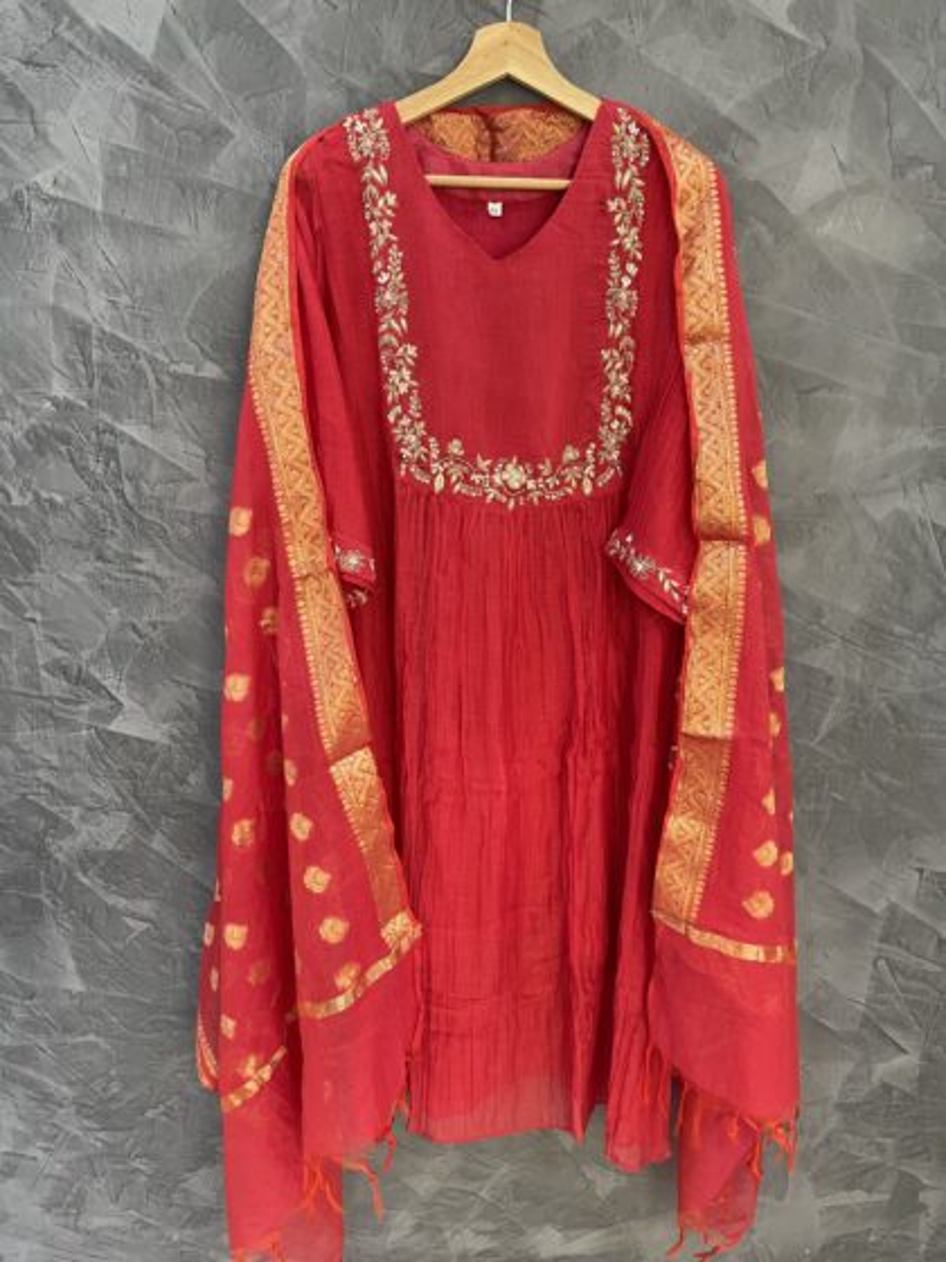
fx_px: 911
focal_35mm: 25
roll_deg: +0.8
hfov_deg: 54.9
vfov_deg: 69.4
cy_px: 631
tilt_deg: -16.1
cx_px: 473
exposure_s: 1/50
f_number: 1.6
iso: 160
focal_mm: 5.1
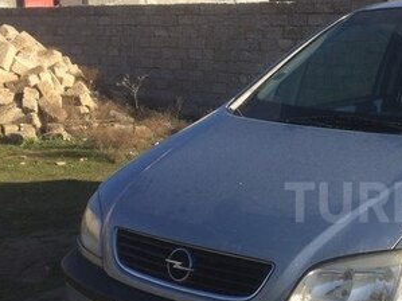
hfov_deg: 28.1
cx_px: 422
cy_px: 202
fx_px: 743
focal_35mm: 64
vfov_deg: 22.8
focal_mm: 4.15
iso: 32
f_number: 2.2
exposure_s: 1/1709
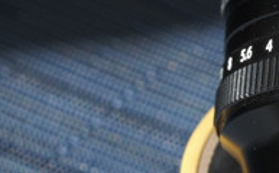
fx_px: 3470
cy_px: 31
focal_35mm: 457
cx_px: 419
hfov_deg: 4.6
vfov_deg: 2.9
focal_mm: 90
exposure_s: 1/58
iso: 160
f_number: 8
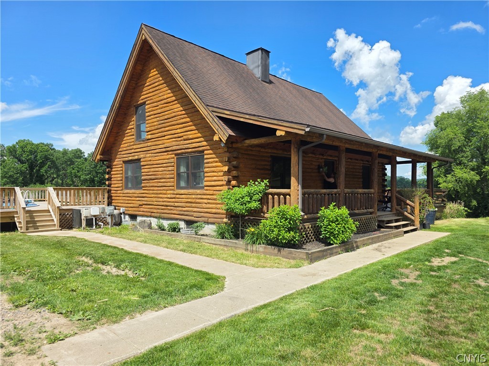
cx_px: 244
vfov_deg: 58.9
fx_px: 325
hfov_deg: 73.9
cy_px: 183
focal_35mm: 23
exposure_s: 1/3050
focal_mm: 6.3
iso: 80
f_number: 1.7
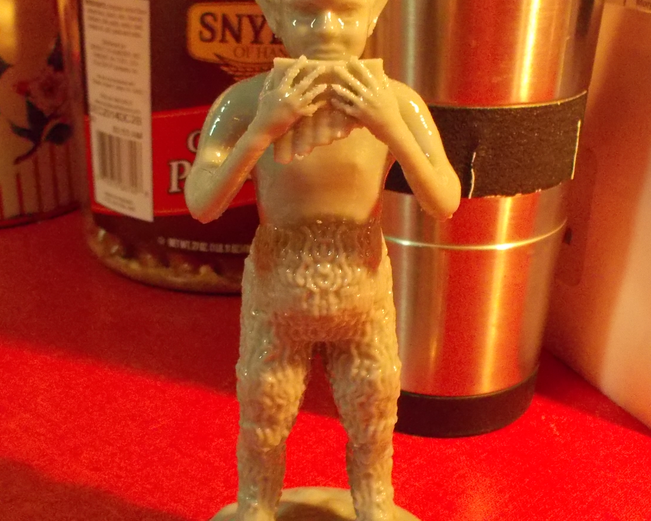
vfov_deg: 32.1
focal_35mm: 47
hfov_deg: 39.5
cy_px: 290
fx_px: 906
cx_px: 340
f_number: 3.3
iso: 400
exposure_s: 1/6
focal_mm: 4.1
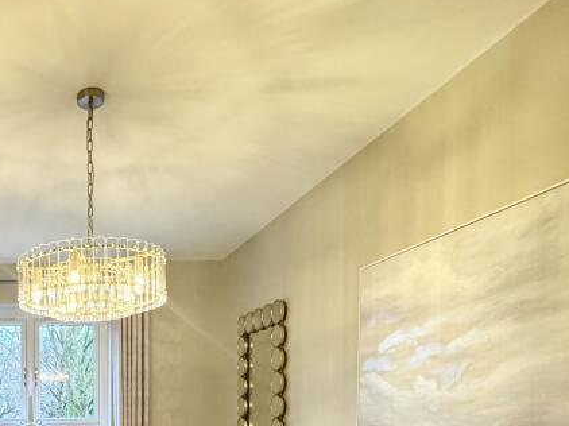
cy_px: 437
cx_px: 22
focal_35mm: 34
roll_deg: +0.2
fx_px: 559
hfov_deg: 46.6
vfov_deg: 36.9
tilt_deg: -3.2
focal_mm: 2.22
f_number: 2.2
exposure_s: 1/100
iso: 320
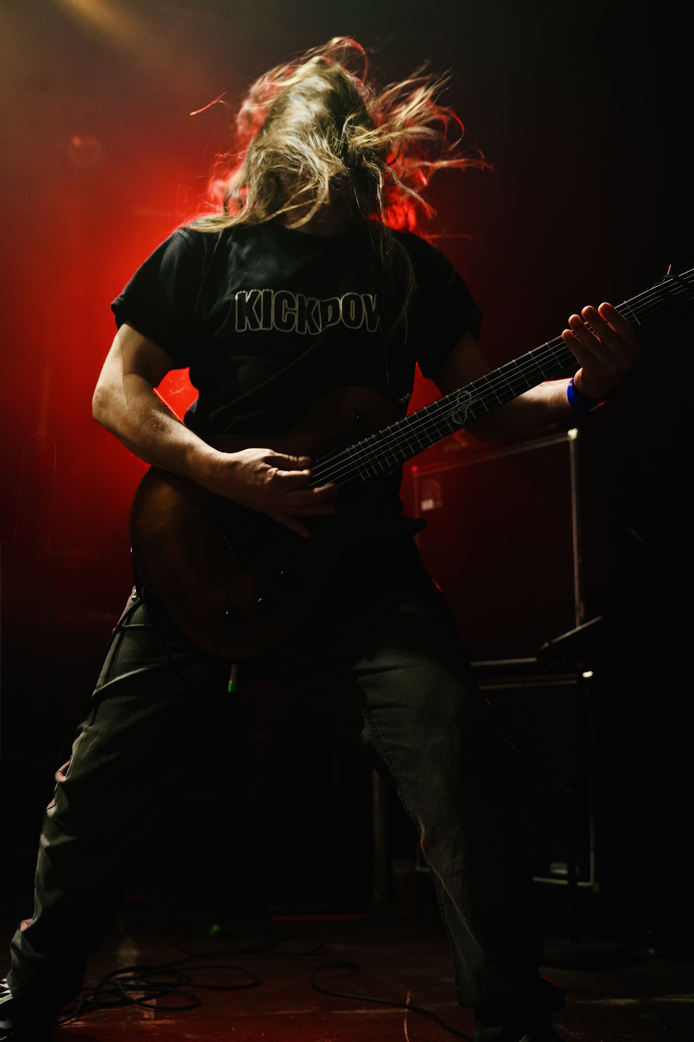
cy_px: 521
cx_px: 347
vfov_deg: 54.4
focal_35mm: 35
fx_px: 1012
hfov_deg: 37.9
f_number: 2.8
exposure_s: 1/160
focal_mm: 35
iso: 1600
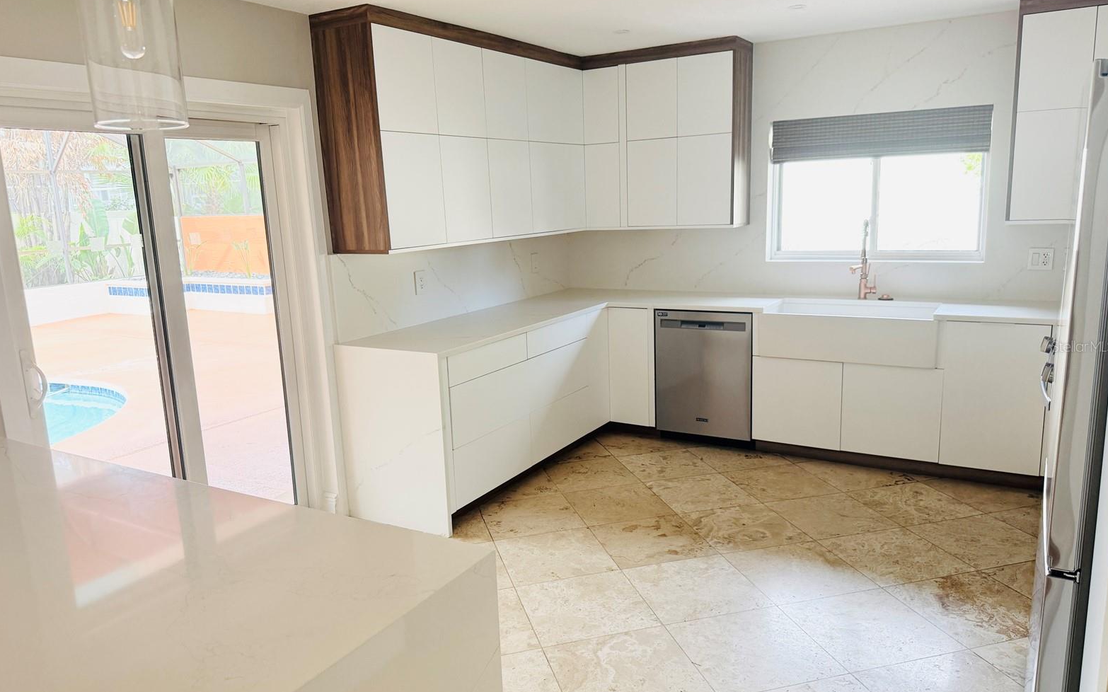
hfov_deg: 70.4
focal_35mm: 26
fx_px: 785
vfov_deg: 47.6
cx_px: 552
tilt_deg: -11.0
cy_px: 346
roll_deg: +2.2
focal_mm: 6.76
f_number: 1.78
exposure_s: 1/121
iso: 125
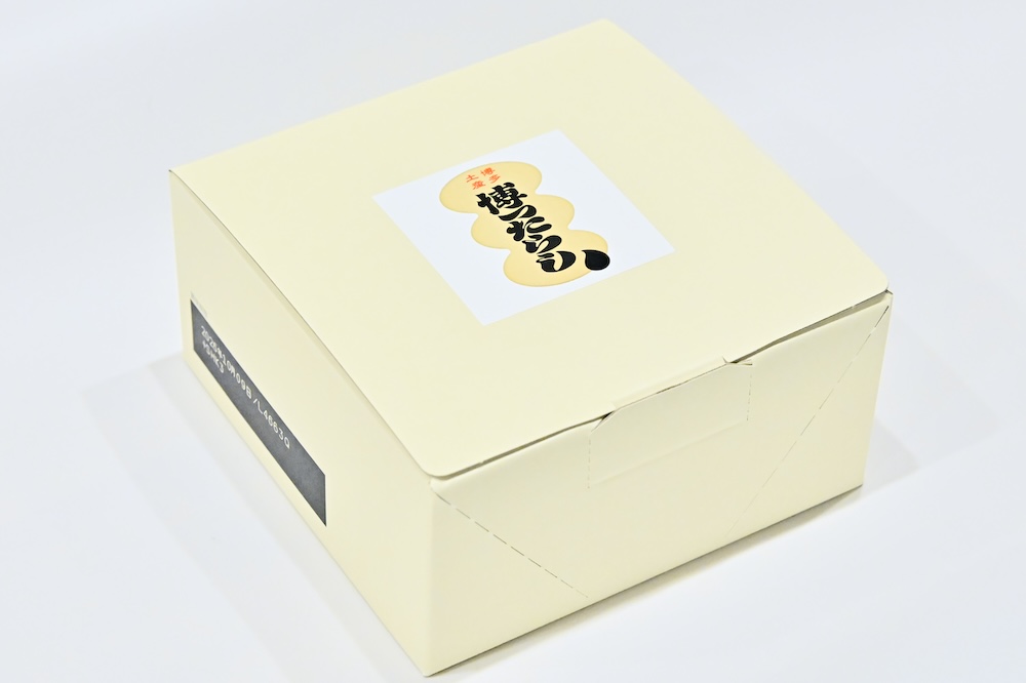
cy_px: 342
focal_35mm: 90
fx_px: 2564
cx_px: 513
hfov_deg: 22.6
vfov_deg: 15.2
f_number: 7.1
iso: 4000
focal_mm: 60
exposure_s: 1/125
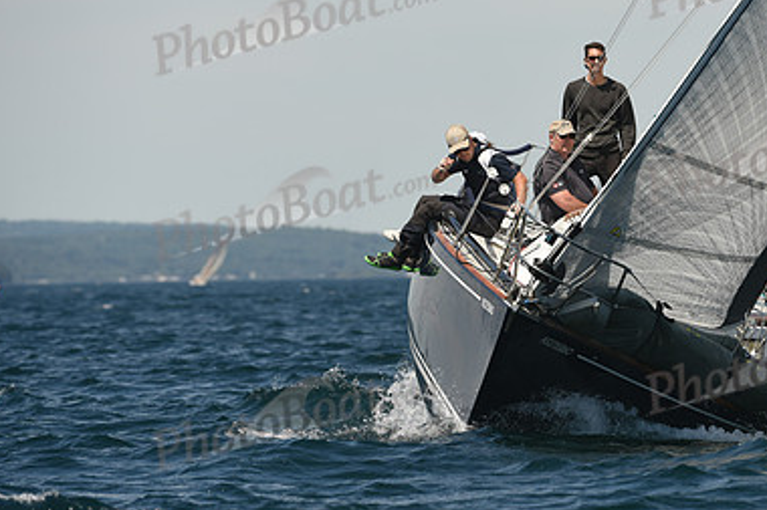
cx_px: 543
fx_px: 10733
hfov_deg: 4.1
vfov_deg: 2.7
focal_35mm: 504
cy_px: 285
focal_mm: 330
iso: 250
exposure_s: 1/1000
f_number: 6.3
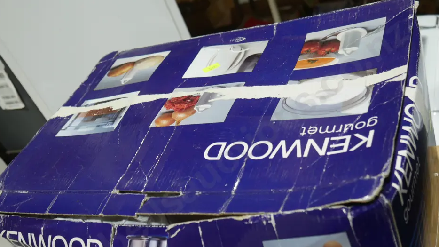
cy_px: 174
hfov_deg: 47.4
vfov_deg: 27.4
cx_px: 212
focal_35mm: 43
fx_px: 500
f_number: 4
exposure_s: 1/80
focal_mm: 18
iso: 200
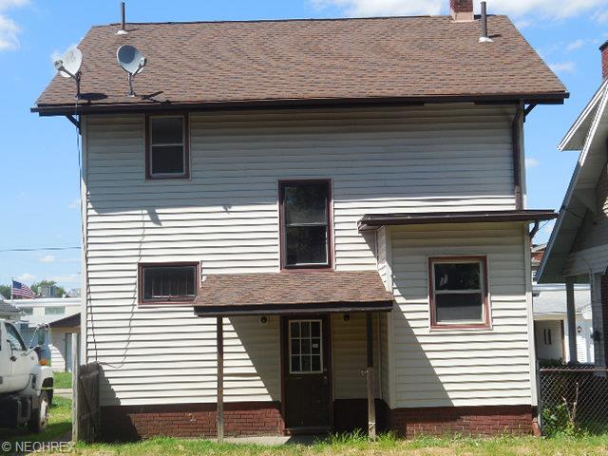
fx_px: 896
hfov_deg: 37.5
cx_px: 304
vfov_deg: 28.6
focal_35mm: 51
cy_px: 228
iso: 125
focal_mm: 9.1
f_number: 4.9
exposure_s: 1/400
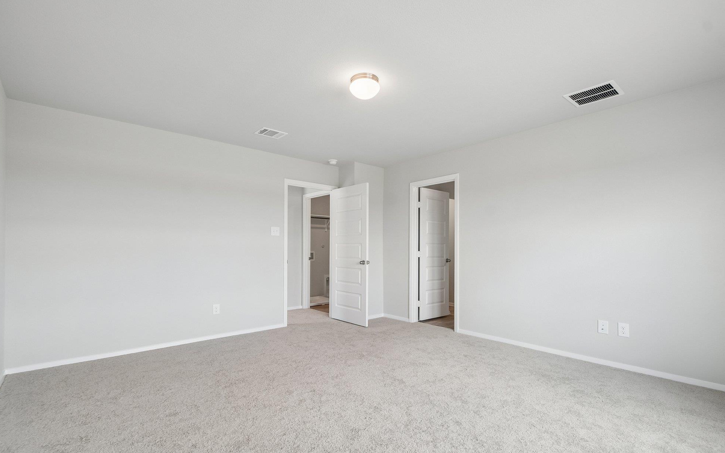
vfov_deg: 71.2
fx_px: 316
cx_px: 364
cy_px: 239
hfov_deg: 97.8
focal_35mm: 16
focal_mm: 10
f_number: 8
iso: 400
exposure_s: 1/30
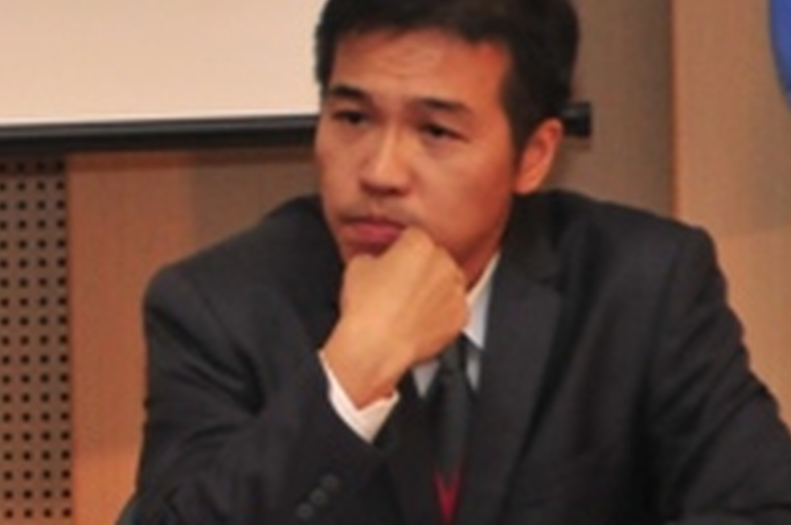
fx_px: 14214
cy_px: 113
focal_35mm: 648
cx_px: -459
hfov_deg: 3.2
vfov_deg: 2.1
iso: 1000
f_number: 5.6
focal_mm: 130
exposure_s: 1/125
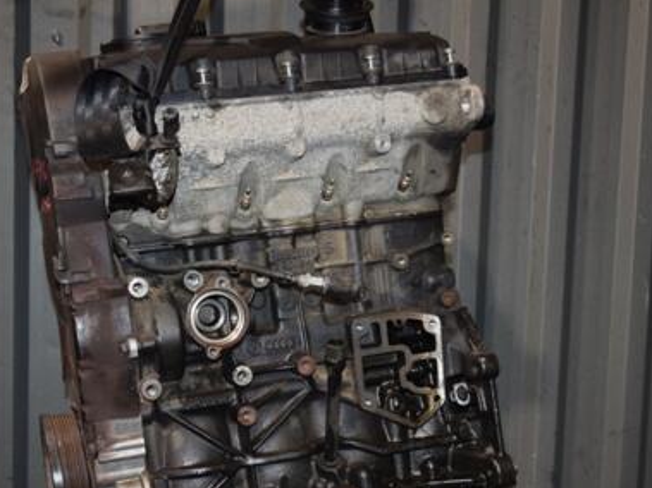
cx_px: 299
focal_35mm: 64
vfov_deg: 22.8
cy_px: 328
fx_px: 1205
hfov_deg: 30.3
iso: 800
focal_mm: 28
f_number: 5
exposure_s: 1/60
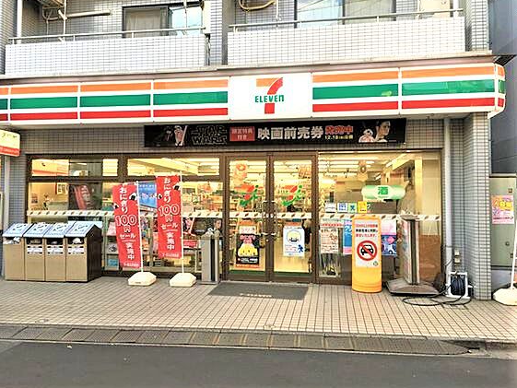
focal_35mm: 31
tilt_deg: +1.4
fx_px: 463
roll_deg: -0.8
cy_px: 186
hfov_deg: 58.3
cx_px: 245
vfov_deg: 45.4
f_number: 2.2
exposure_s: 1/120
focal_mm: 4.15
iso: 40
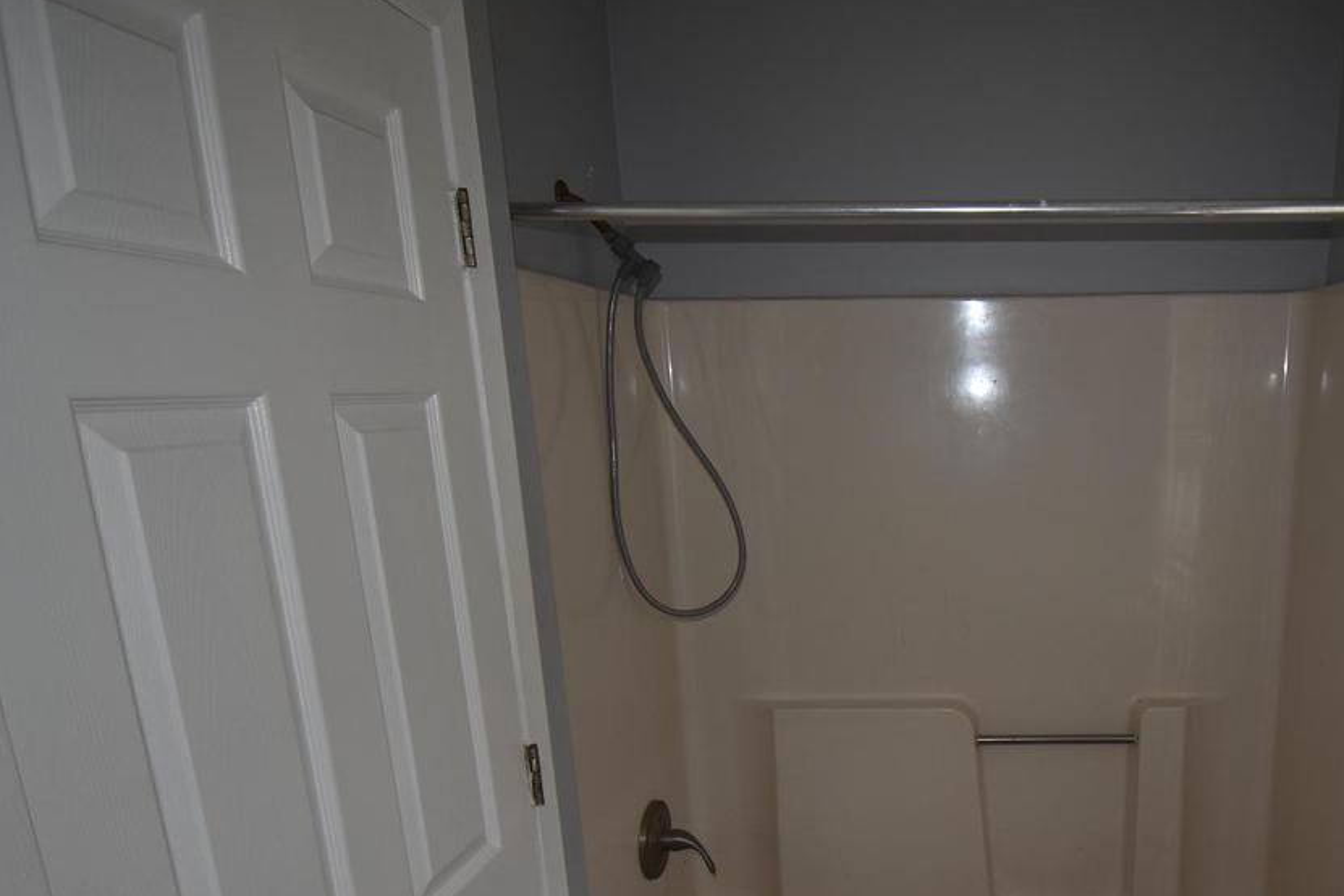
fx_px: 971
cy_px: 679
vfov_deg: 47.6
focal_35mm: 26
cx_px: 945
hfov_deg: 66.6
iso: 220
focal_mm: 10
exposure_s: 1/200
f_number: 5
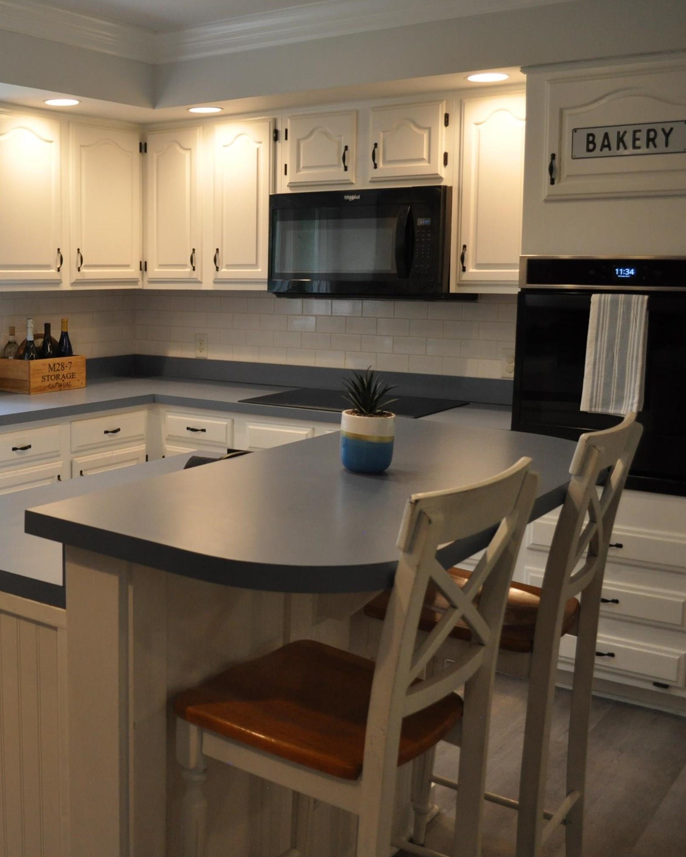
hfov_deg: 36.8
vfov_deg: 46.8
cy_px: 421
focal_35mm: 39
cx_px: 128
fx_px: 990
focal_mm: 18
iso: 800
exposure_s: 1/100
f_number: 3.5
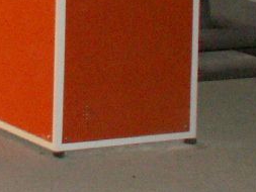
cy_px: -216
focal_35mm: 221
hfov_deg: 7.9
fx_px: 1635
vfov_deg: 6.5
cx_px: -476
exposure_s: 1/40
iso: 160
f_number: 2.8
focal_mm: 5.86
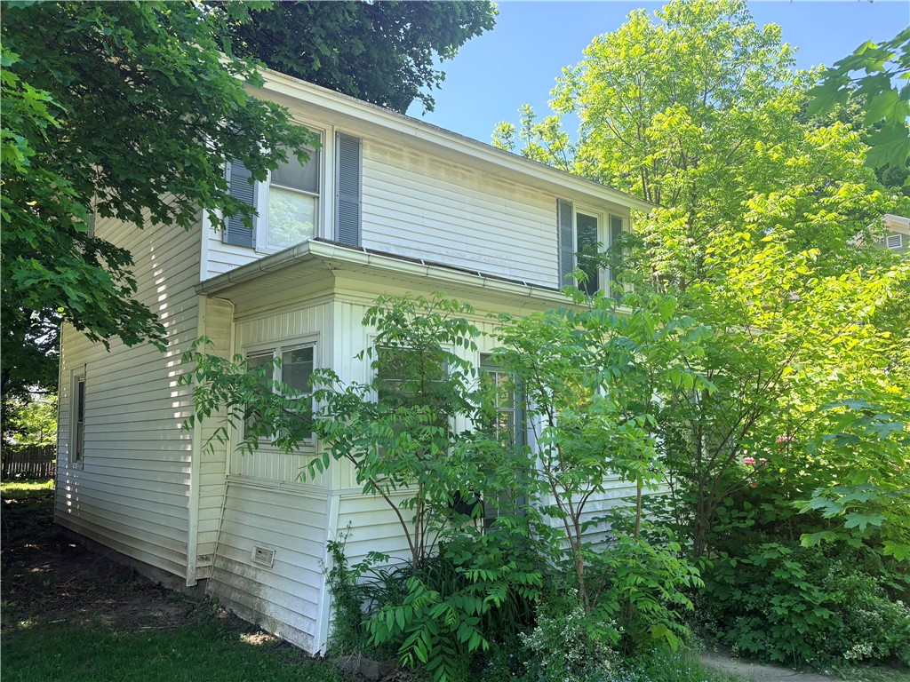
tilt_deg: +6.7
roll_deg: -0.2
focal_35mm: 26
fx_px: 683
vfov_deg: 53.1
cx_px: 455
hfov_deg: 67.3
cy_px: 341
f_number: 1.6
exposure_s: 1/641
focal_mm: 5.96
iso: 64
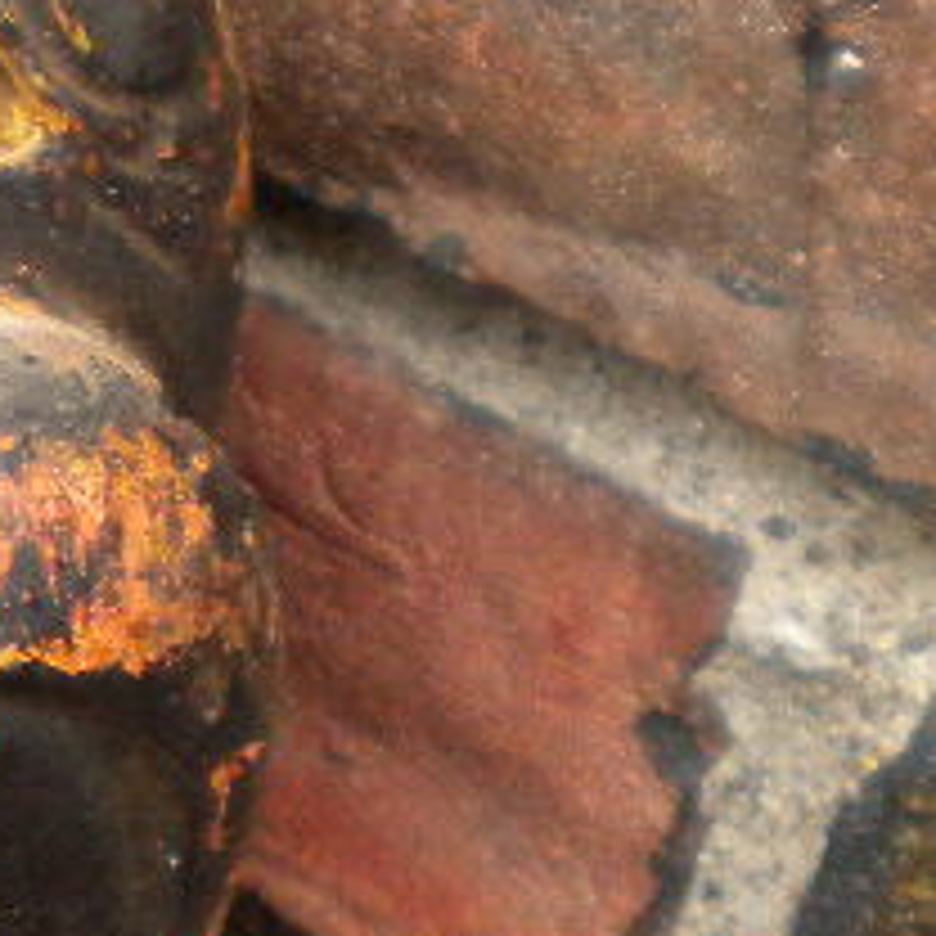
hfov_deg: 10.7
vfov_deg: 11.5
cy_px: 680
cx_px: -850
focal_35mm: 152
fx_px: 4650
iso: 358
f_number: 3.1
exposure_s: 1/57.7
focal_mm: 6.3
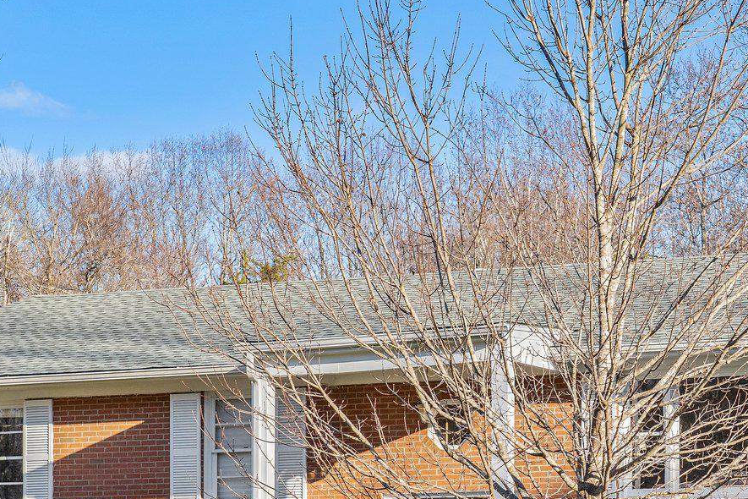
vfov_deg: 11.5
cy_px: 486
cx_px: 529
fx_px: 2452
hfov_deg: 17.3
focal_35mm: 118
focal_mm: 51
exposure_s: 1/500
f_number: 8
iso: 400
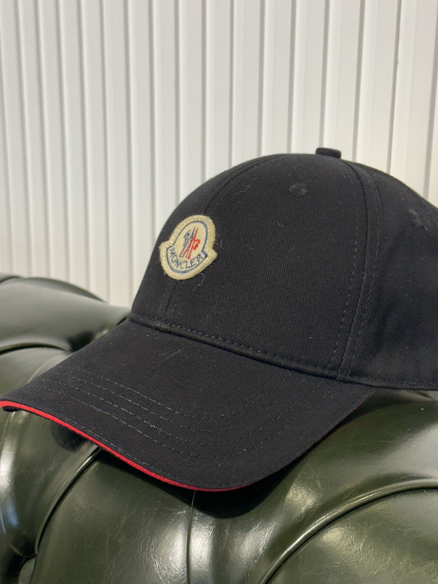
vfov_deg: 34.3
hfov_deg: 26.1
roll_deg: -1.2
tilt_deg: -14.4
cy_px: 297
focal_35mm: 56
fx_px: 945
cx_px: 242
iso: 80
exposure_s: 1/100
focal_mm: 6.86
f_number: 1.78
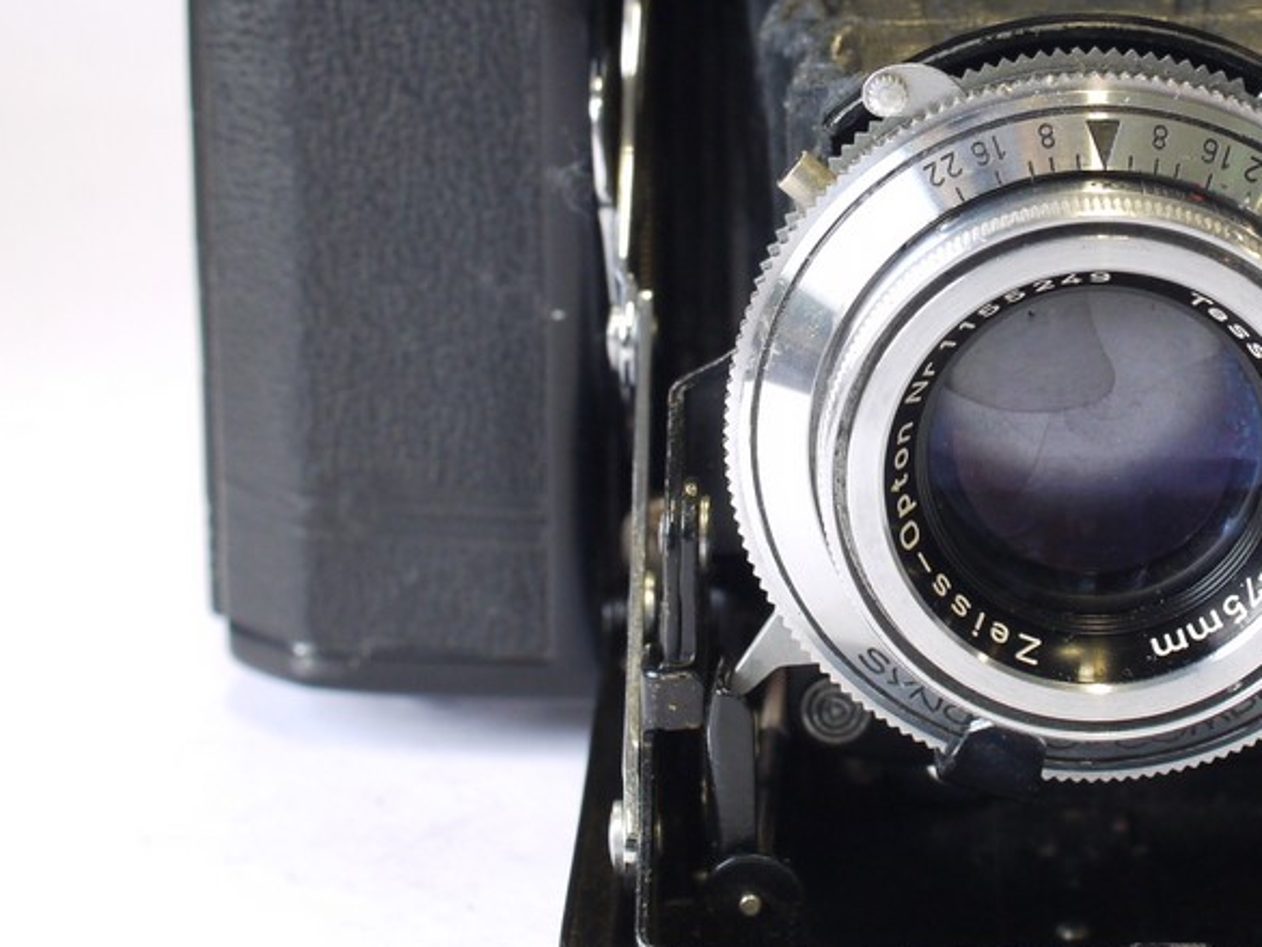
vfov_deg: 12.0
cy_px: 239
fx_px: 4485
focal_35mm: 123
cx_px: 962
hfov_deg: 15.9
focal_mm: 30
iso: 400
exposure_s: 1/30
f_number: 6.3
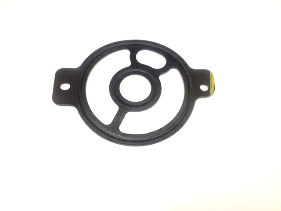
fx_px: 284
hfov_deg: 52.6
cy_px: 106
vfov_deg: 40.7
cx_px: 140
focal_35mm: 35
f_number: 2.4
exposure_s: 1/20
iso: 80
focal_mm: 4.28
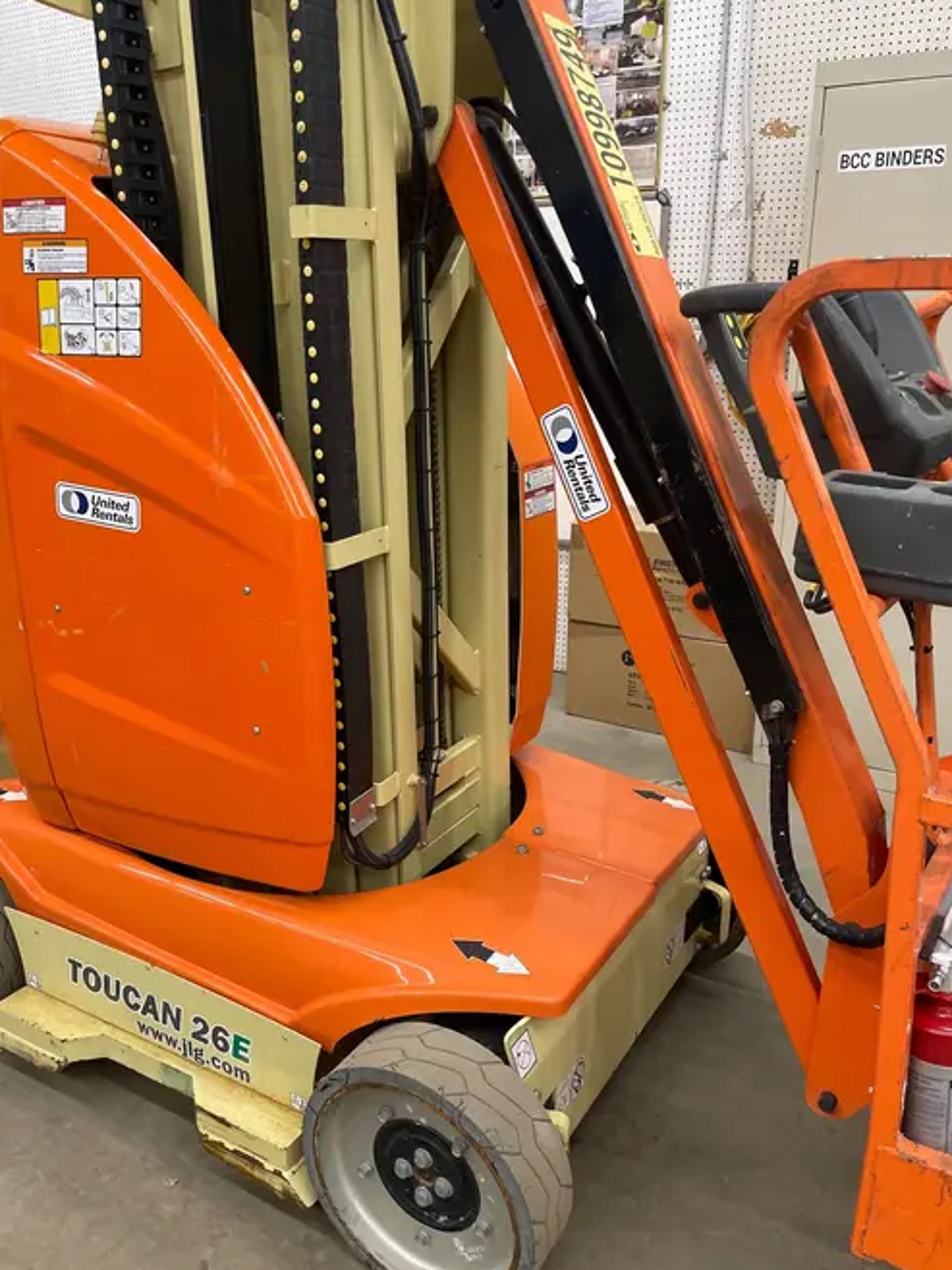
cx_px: 442
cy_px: 683
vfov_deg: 61.6
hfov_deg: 48.2
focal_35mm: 29
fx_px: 1063
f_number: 1.6
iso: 200
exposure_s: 1/60
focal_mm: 4.2
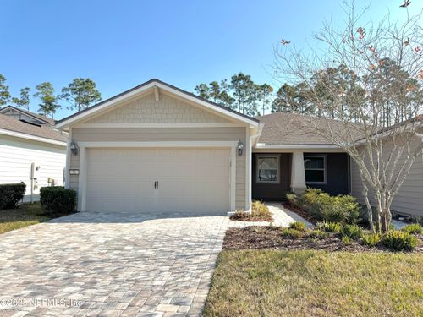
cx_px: 212
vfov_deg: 56.8
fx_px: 293
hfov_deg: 71.6
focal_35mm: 24
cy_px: 158
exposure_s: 1/4608
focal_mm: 6.76
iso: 80
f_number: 1.78
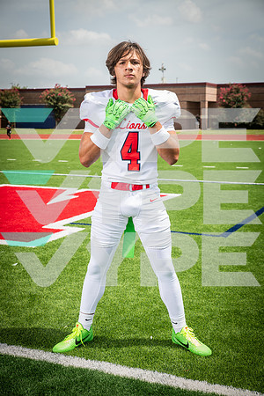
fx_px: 605
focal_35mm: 55
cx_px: 132
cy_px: 198
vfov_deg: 36.2
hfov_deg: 24.6
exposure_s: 1/500
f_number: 7.1
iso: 160
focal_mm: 55
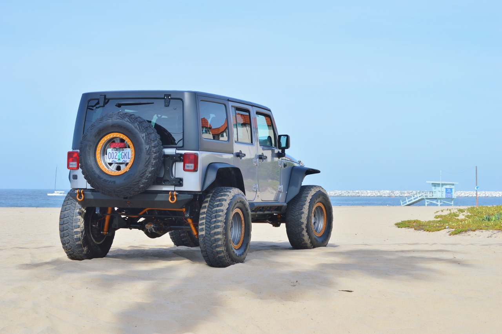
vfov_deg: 16.5
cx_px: 251
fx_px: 1149
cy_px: 167
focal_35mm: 82
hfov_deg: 24.6
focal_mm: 55
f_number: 7.1
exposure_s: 1/200
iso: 100
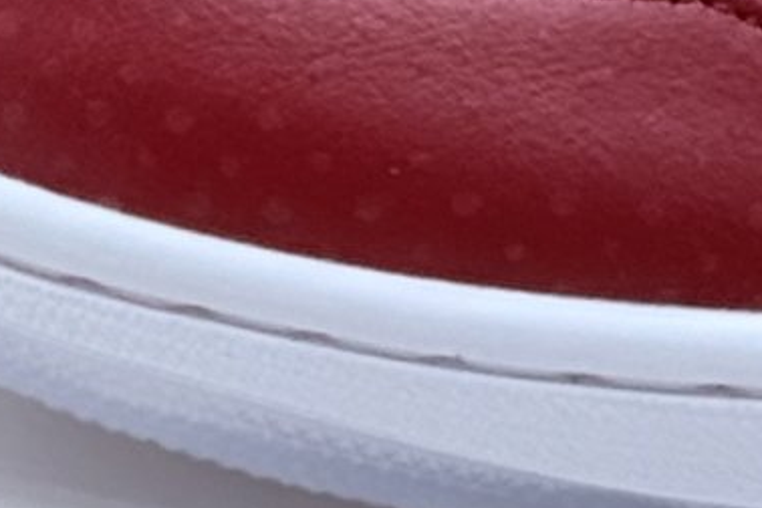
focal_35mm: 141
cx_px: 79
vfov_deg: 9.5
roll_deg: +2.8
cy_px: -159
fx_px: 2984
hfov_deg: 14.4
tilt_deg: -24.4
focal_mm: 6.76
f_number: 1.78
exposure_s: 1/636
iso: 64
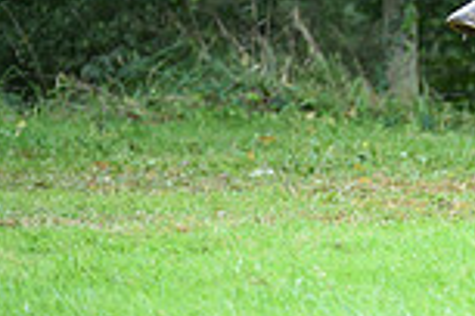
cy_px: -232
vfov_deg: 1.4
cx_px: 854
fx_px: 12521
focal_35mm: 949
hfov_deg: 2.2
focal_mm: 250
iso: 1250
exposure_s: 1/1250
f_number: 4.5
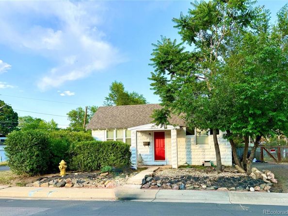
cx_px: 144
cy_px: 108
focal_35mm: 24
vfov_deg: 56.8
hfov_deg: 71.6
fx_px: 200
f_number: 1.78
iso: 80
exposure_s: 1/1410
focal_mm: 6.76
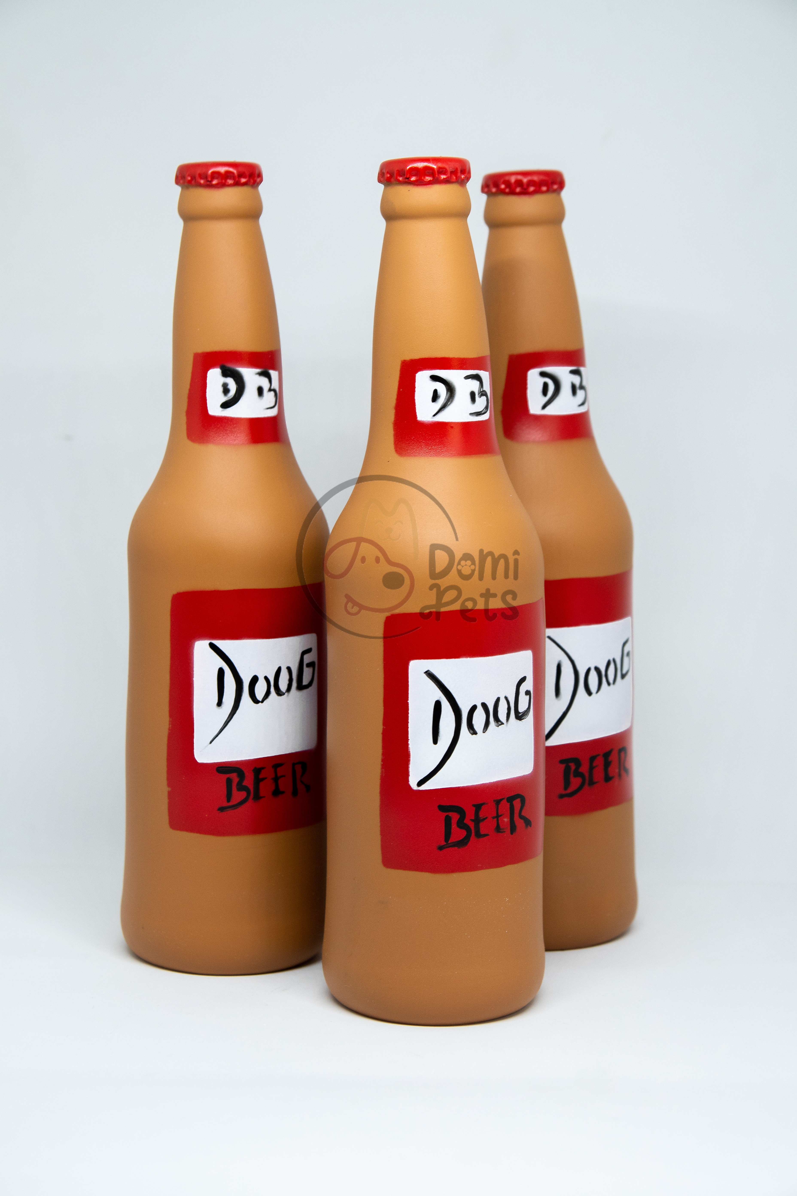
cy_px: 598
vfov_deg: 27.0
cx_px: 398
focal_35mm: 75
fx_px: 2490
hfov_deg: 18.2
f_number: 5.6
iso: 400
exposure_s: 1/100
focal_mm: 50
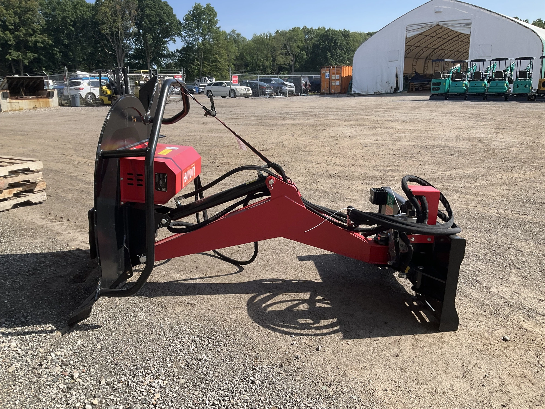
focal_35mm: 29
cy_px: 204
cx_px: 272
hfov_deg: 61.7
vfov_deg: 48.2
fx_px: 457
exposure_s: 1/1121
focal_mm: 3
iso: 25
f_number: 1.8
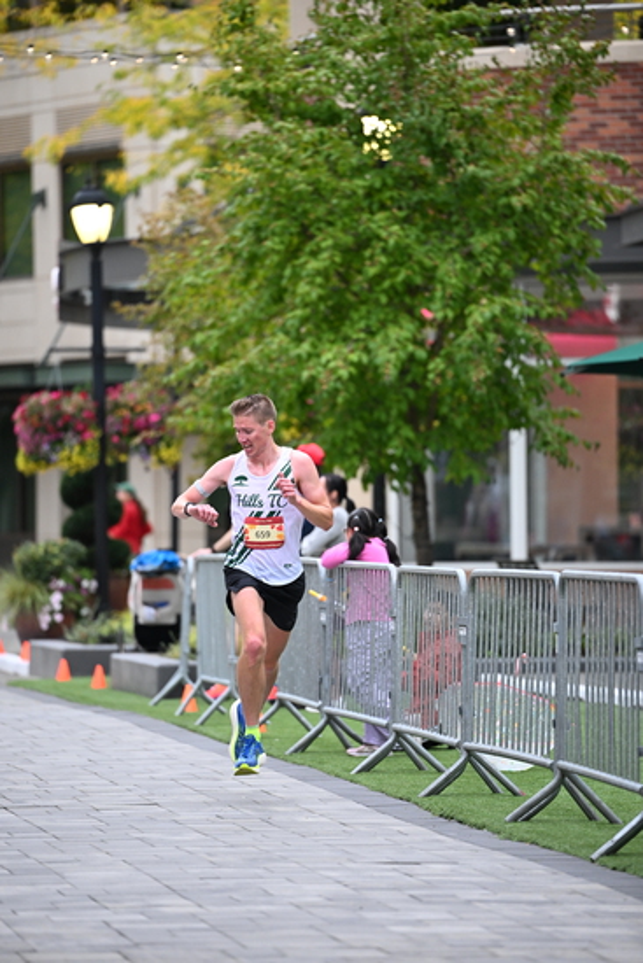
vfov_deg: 10.3
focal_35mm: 200
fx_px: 5355
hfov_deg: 6.9
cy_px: 482
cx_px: 322
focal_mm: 200
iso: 1600
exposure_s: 1/800
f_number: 2.8
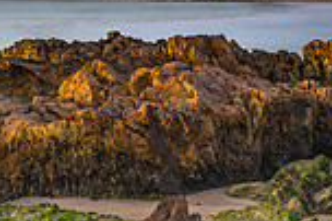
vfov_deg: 14.5
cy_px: 58
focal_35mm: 94
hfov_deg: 20.8
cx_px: 347
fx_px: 866
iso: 80
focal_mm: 24
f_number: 8
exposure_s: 13
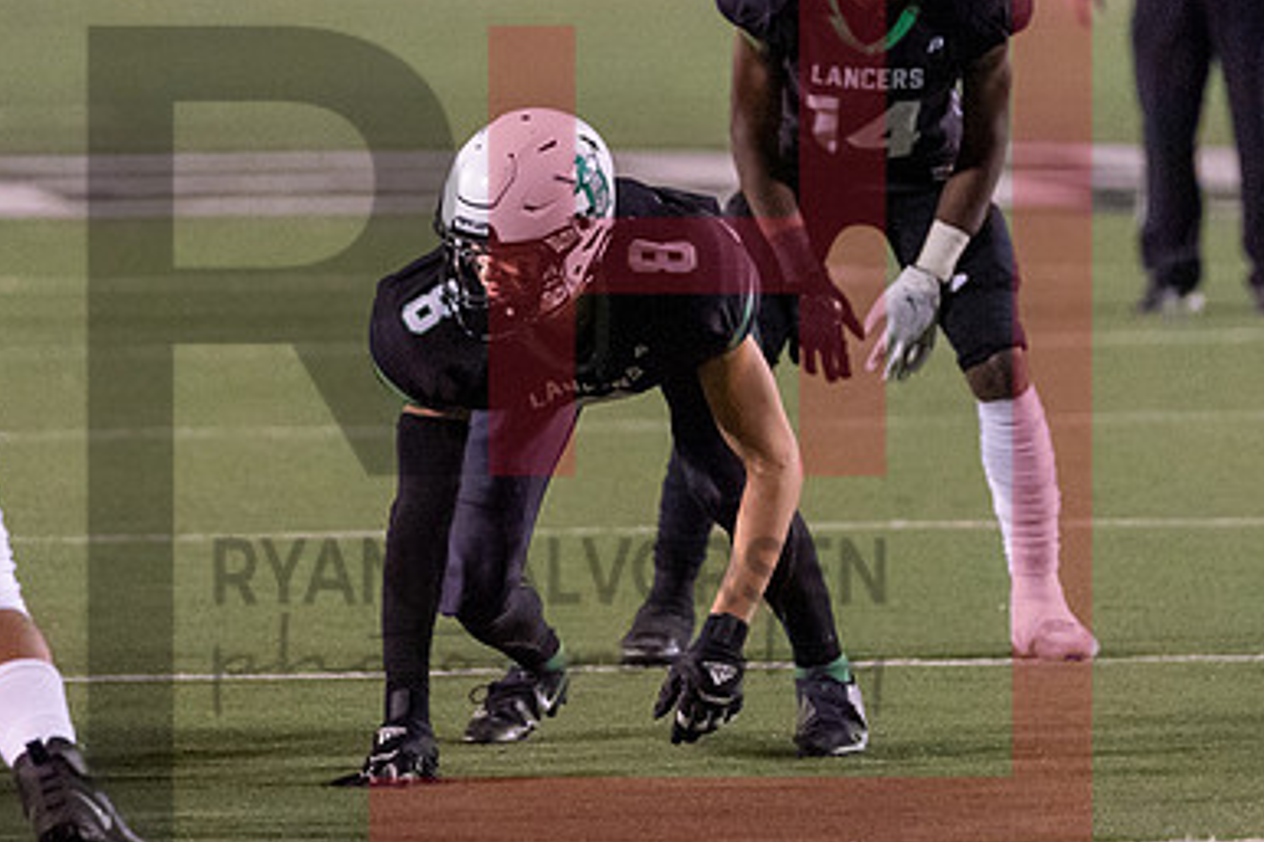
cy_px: 256
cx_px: 535
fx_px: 16565
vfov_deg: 2.9
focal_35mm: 472
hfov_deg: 4.4
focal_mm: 200
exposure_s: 1/800
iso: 6400
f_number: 2.8
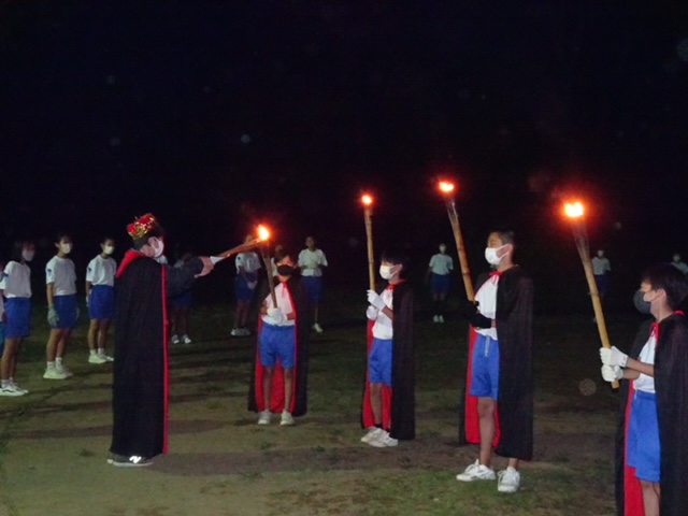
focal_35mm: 40
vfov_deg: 36.0
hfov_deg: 46.8
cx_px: 344
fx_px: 795
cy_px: 258
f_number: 4
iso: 3200
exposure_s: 1/13
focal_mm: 6.8
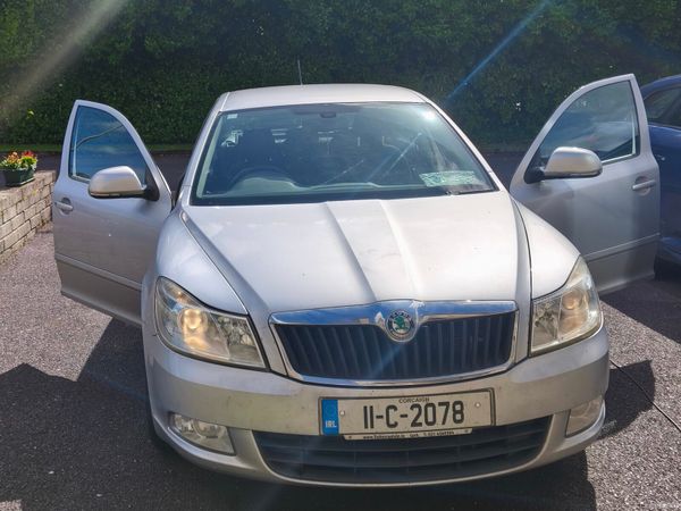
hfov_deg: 73.9
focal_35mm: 23
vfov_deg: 58.9
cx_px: 340
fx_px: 452
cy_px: 256
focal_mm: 5.35
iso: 80
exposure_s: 1/784
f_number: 1.7
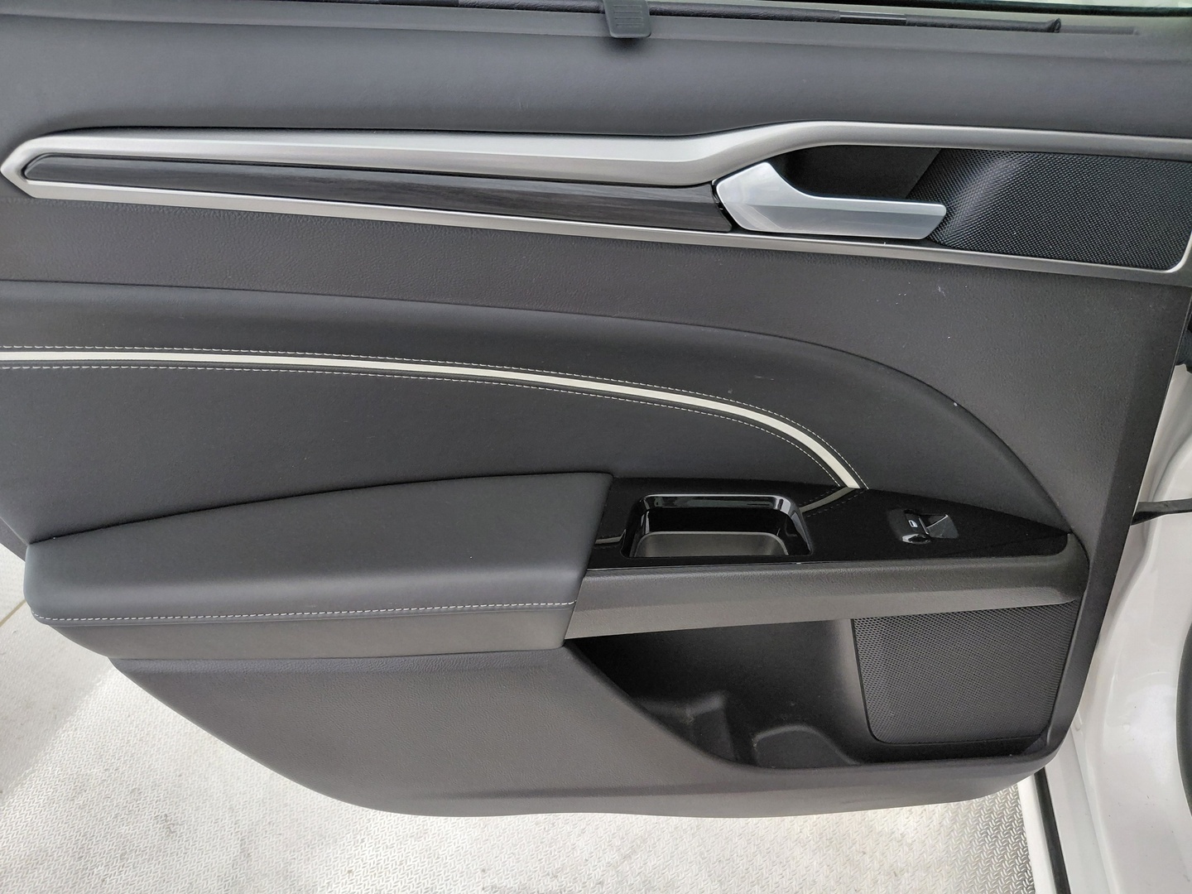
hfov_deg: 69.4
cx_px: 596
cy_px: 447
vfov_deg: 54.9
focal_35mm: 25
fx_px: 861
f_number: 1.8
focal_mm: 4.69
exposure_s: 1/40
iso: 320
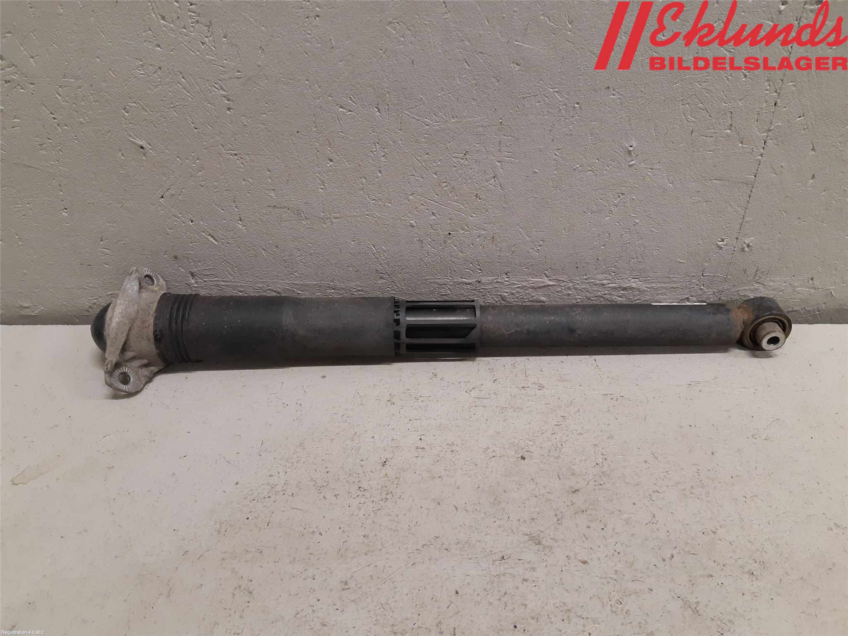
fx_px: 637
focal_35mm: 26
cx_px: 424
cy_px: 318
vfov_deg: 53.1
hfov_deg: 67.3
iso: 160
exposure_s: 1/50
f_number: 1.7
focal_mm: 3.93
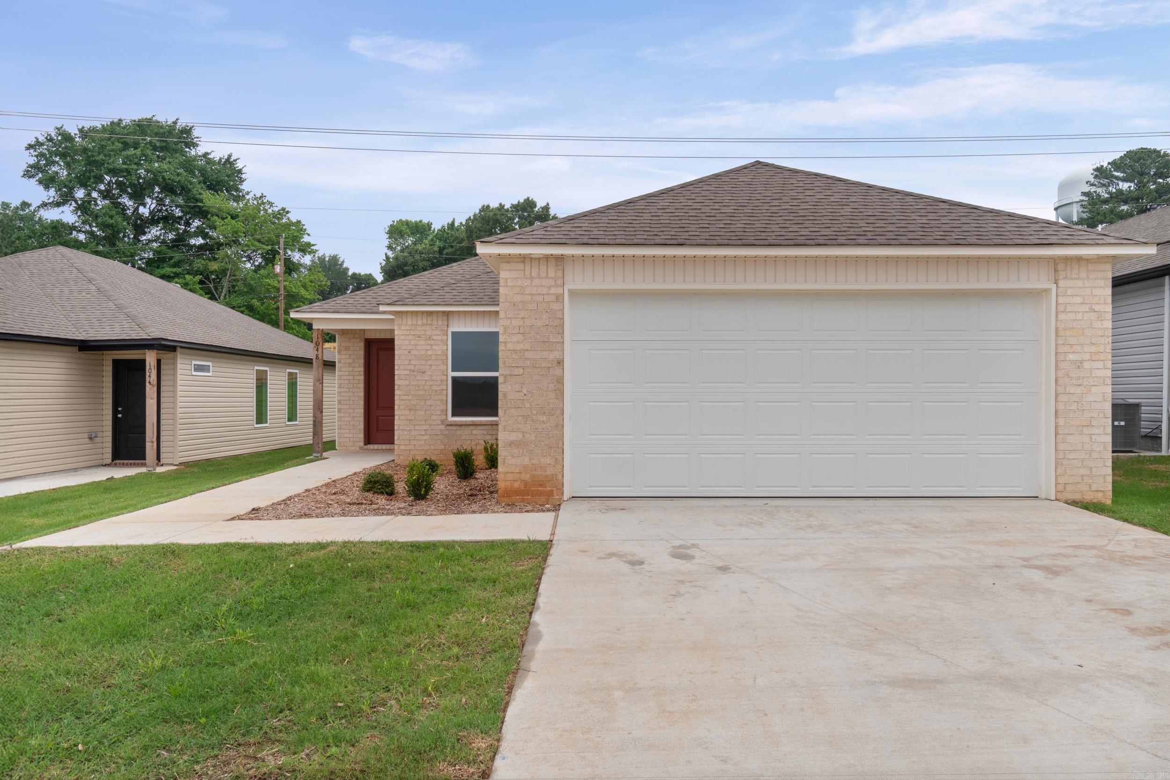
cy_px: 390
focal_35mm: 27
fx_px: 877
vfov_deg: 47.9
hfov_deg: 67.4
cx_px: 585
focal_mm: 18
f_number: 8
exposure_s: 1/250
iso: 400
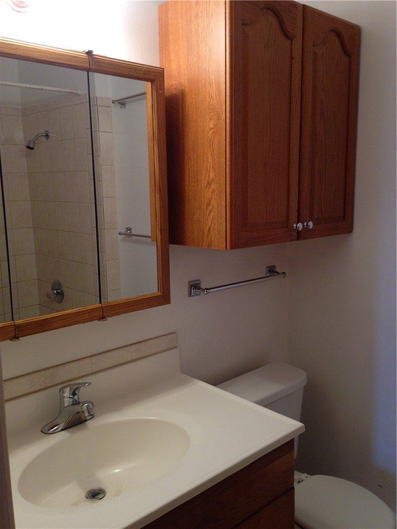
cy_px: 264
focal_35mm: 33
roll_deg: +2.3
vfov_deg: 55.4
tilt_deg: -8.6
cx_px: 198
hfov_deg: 42.9
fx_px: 505
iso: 50
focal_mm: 4.12
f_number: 2.4
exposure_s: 1/20
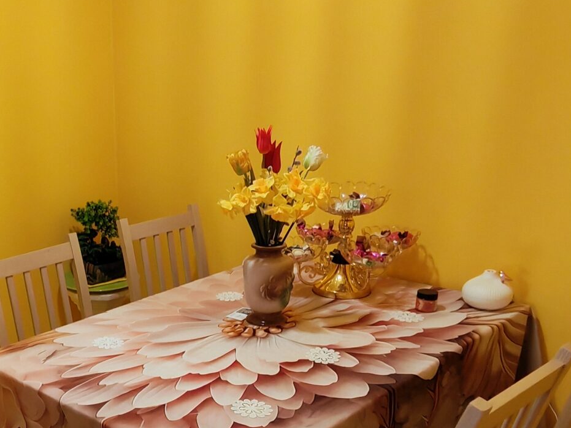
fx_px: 726
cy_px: 320
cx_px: 69
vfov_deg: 32.3
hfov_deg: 40.1
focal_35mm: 44
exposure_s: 1/33
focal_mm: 1.96
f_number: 2.2
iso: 100
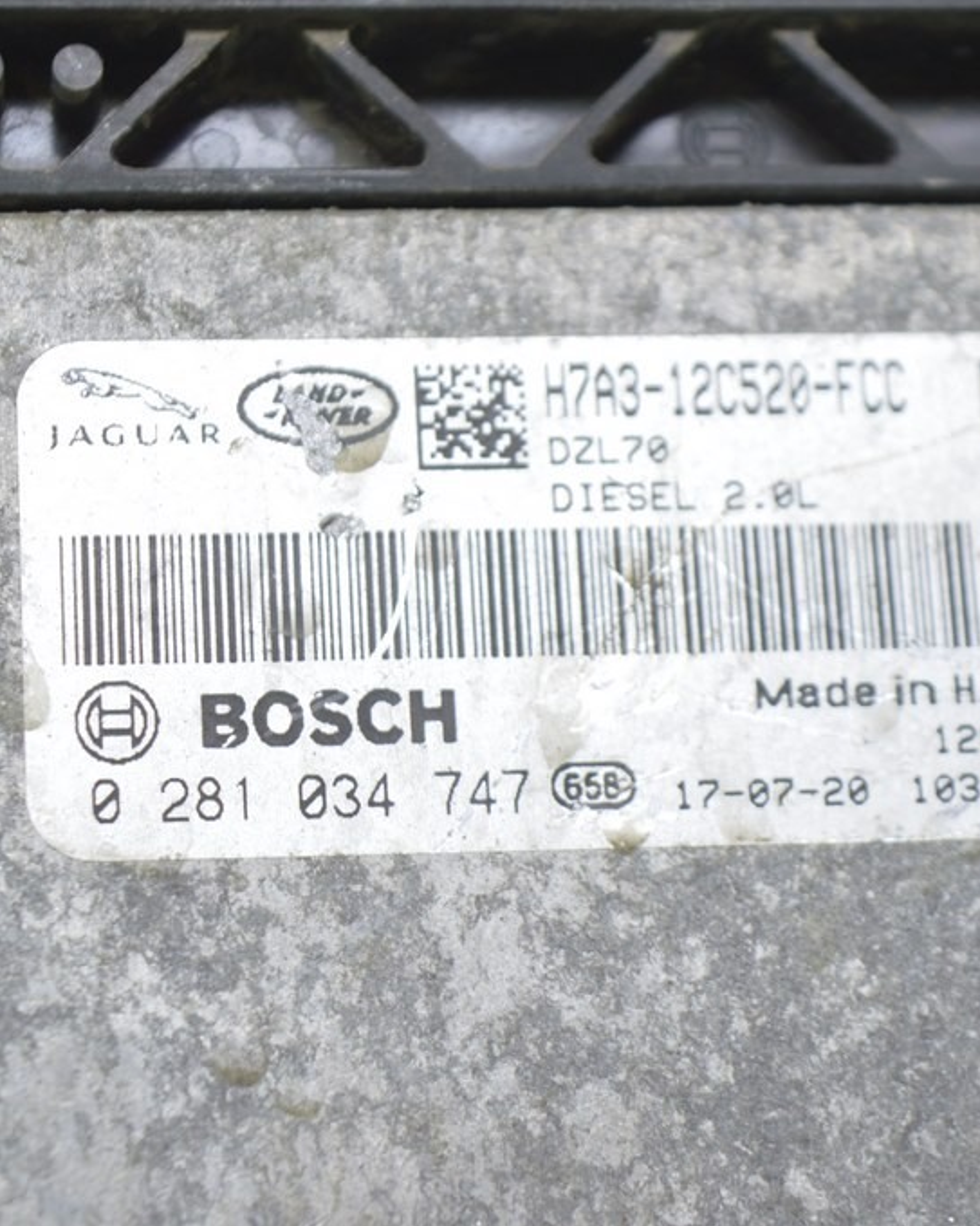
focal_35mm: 117
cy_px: 613
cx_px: 489
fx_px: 4232
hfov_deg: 13.2
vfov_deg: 16.5
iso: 400
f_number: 5.6
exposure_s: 1/20
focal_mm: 55
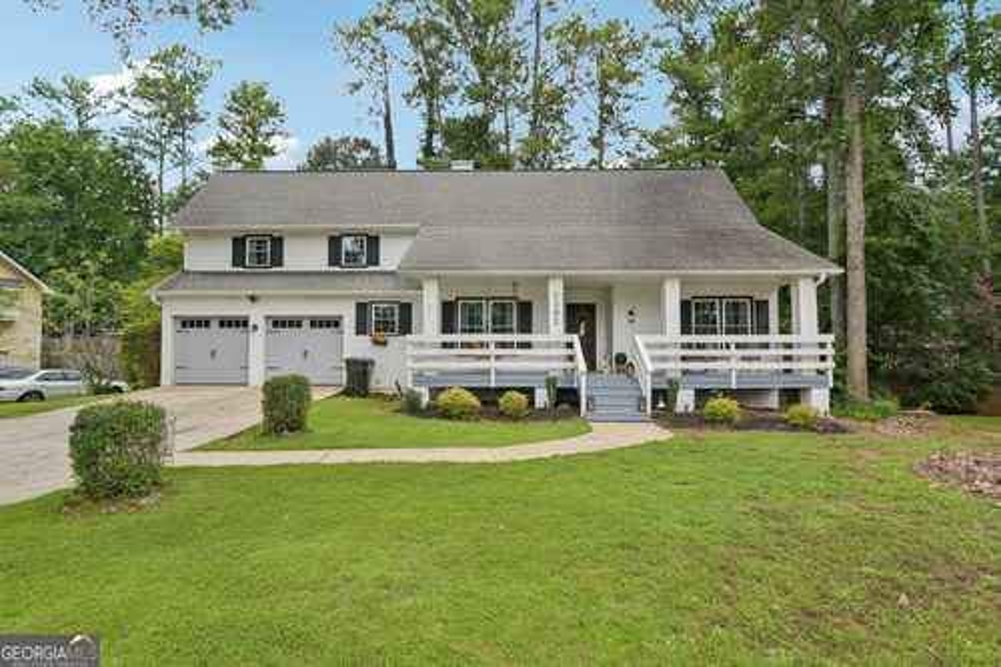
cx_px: 500
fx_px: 500
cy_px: 334
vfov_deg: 67.3
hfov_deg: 90.0
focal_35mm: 18
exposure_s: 1/250
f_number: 8
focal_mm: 18
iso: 200
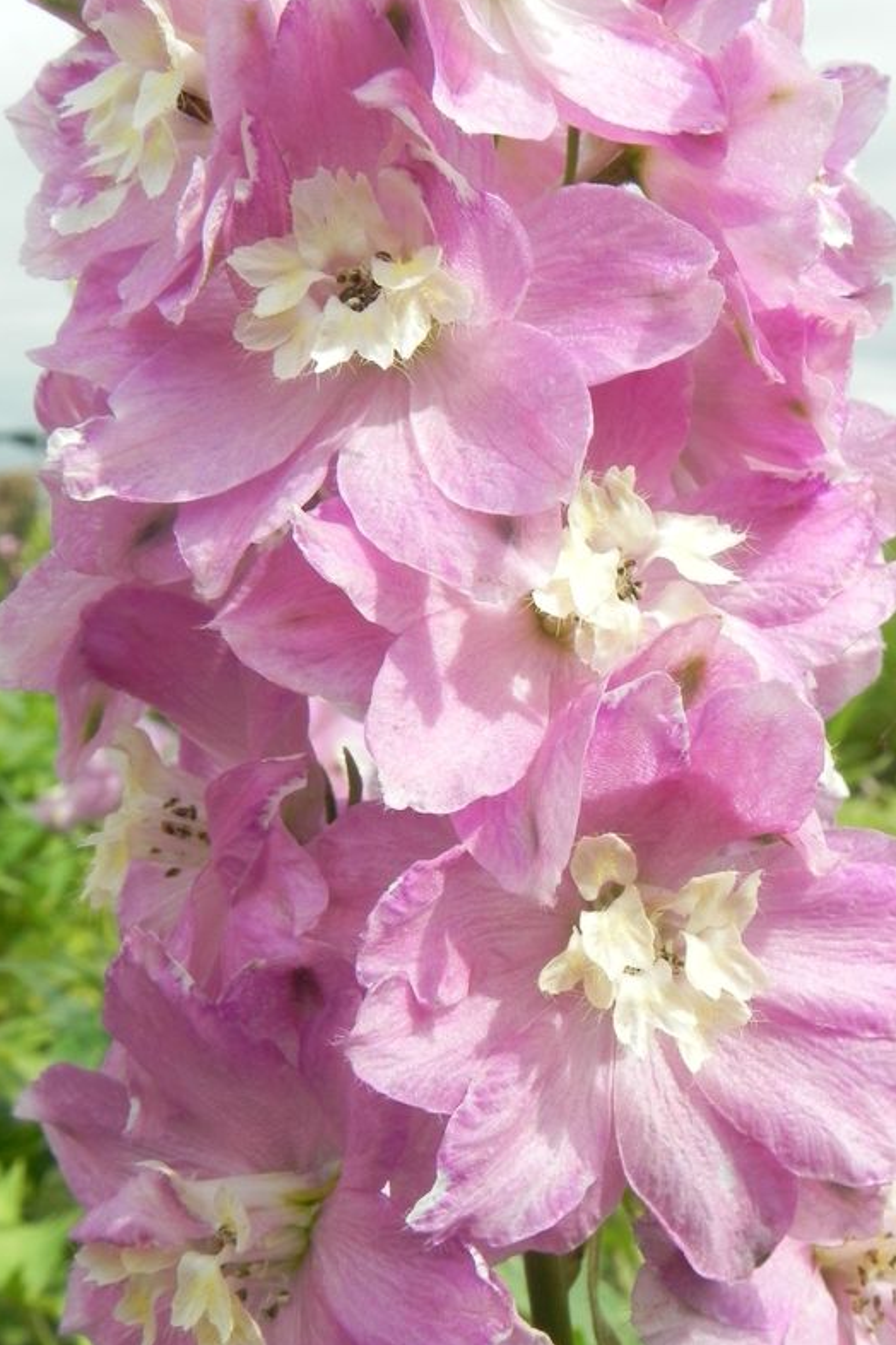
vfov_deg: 36.3
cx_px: 426
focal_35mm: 55
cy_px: 668
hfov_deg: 24.6
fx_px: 2055
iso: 160
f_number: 8
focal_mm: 9.2
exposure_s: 1/250
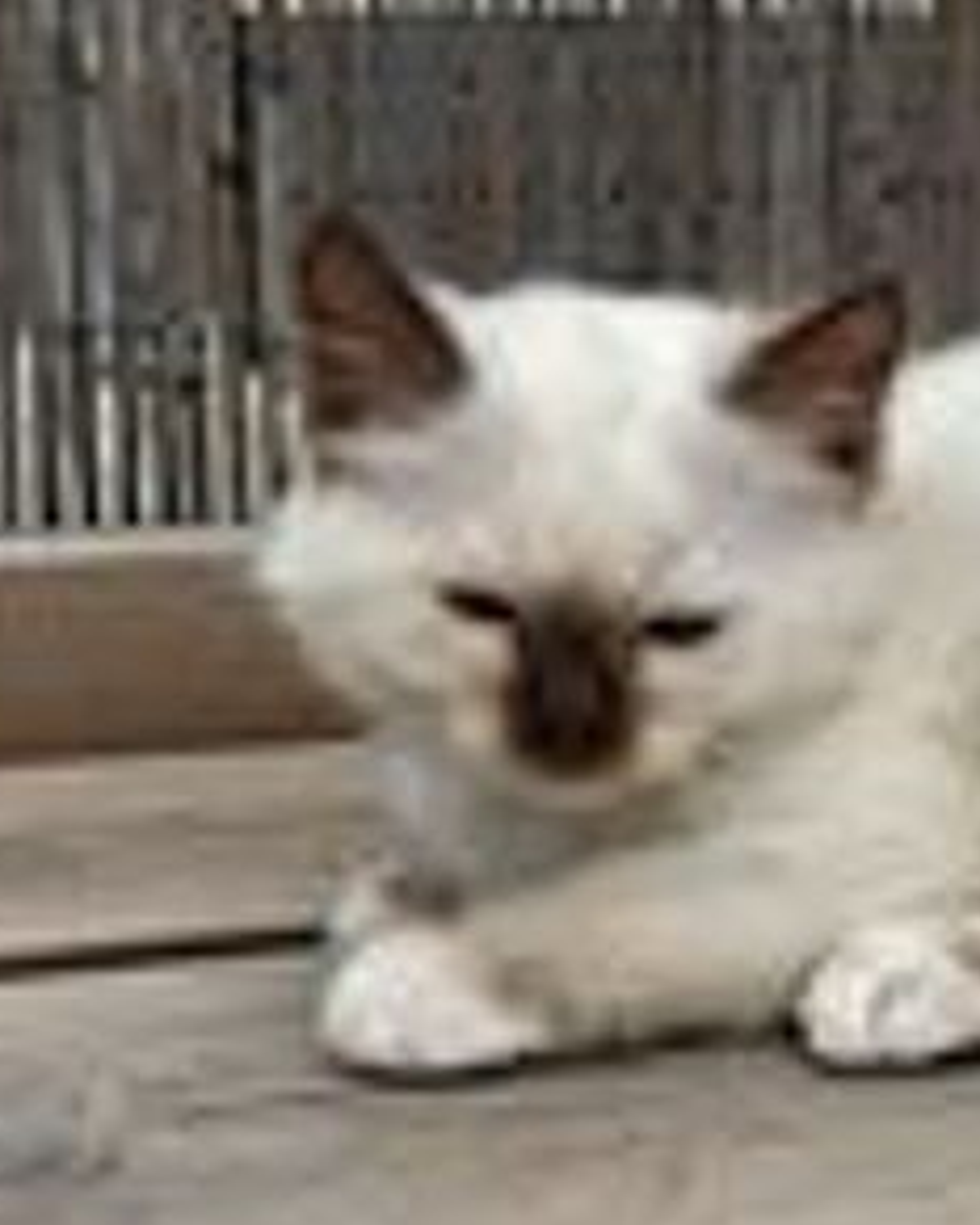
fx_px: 2102
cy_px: 796
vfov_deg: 32.3
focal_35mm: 58
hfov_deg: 25.4
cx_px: 879
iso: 20
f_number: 1.8
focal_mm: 4
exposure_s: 1/285
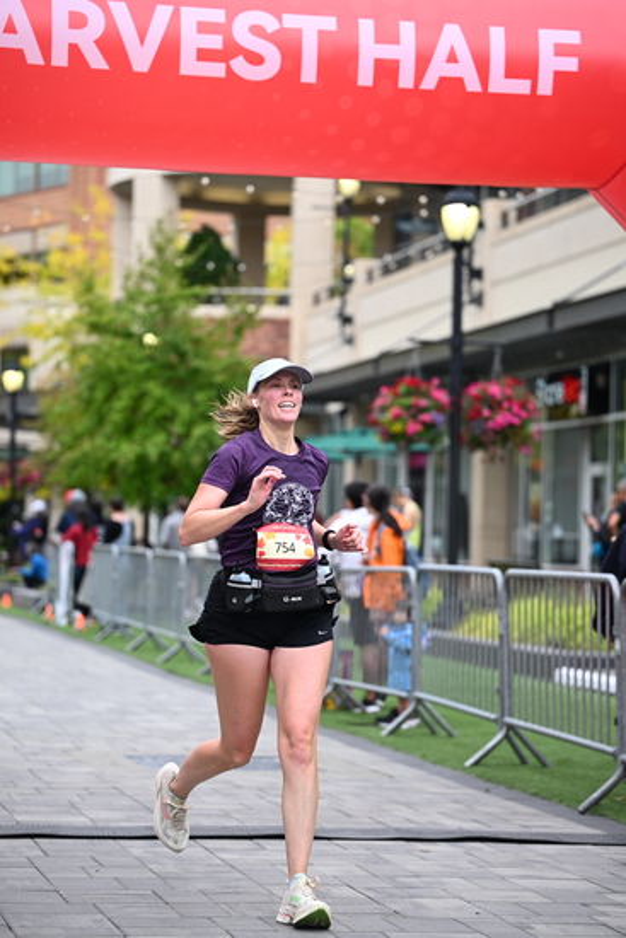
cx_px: 313
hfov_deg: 14.3
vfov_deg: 21.2
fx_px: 2502
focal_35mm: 96
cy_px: 469
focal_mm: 96
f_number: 2.8
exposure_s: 1/2000
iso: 640
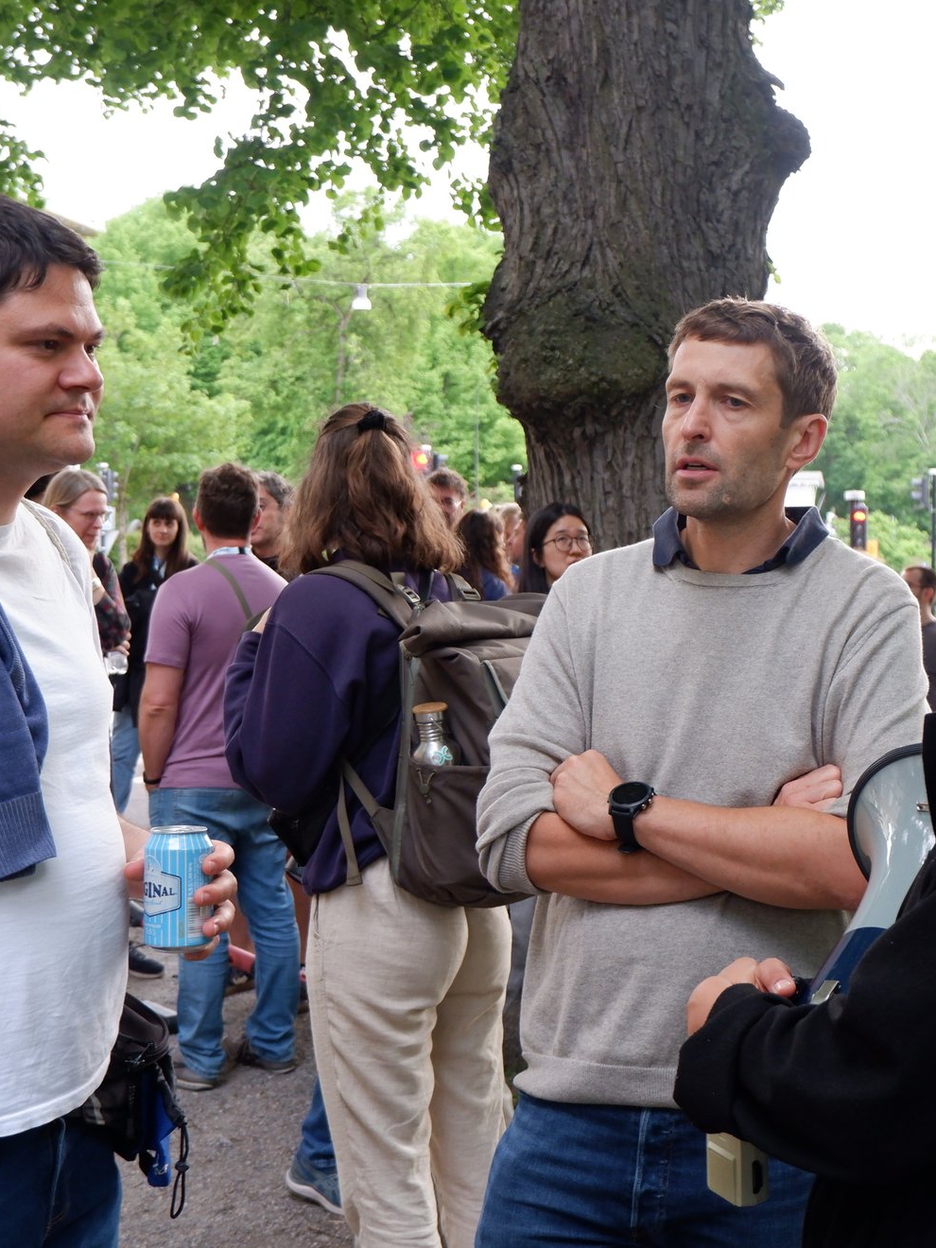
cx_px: 546
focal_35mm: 51
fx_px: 1839
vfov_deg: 37.5
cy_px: 617
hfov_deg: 28.5
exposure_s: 1/125
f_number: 4.4
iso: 1000
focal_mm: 23.5
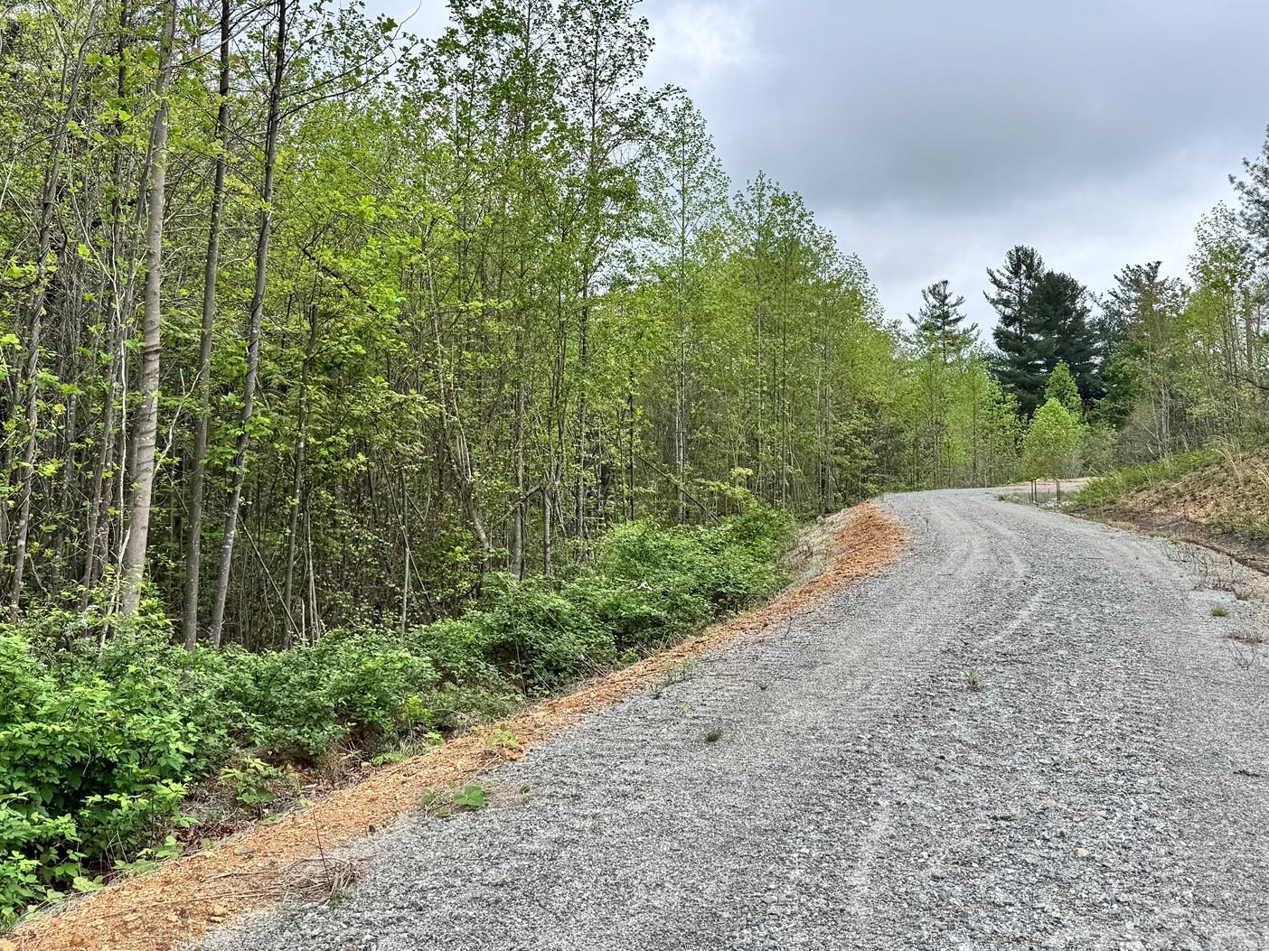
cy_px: 325
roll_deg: -2.4
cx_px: 667
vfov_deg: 40.3
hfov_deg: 52.6
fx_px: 1283
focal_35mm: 35
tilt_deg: +5.1
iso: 80
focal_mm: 6.76
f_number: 1.78
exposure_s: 1/3802
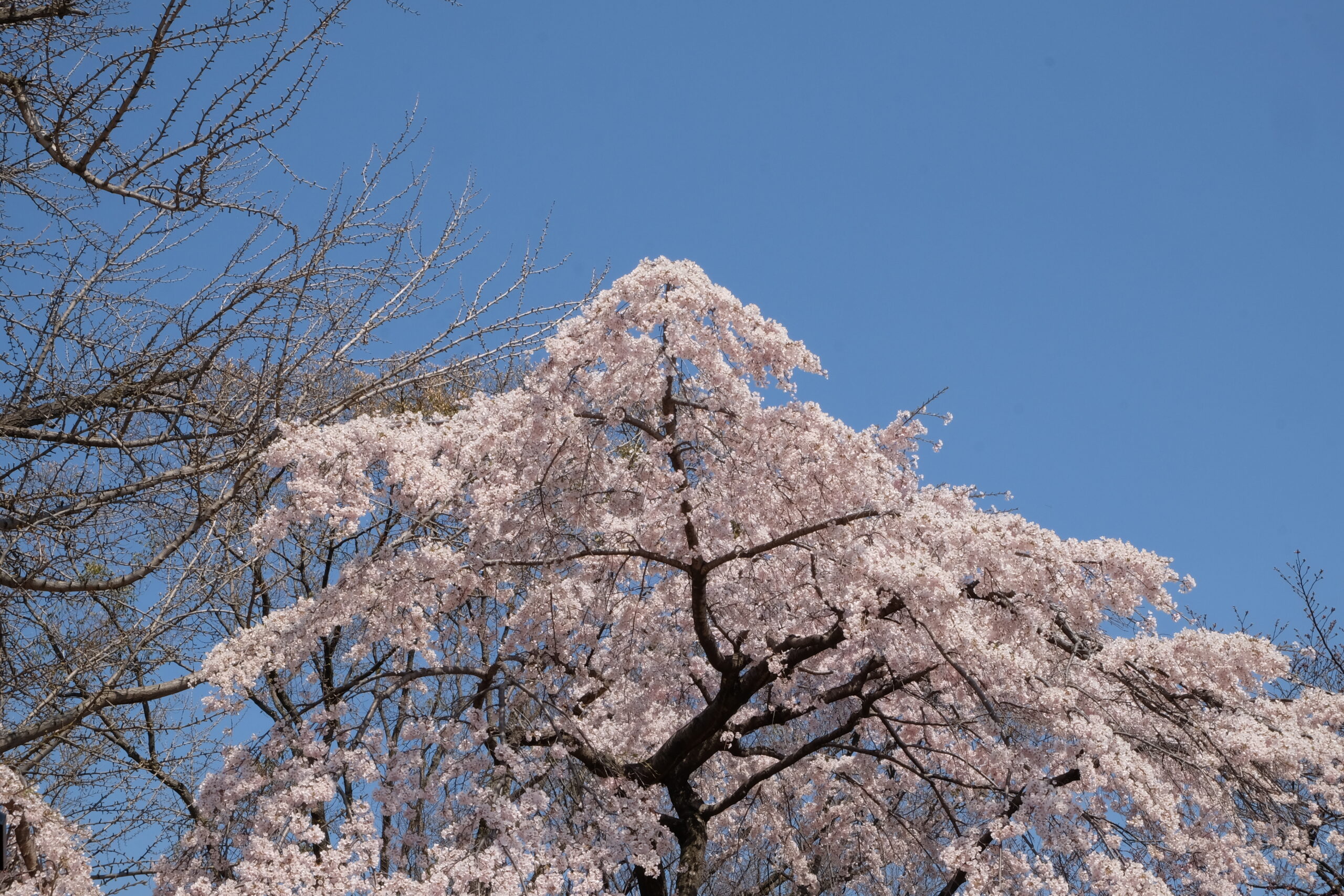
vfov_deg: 27.5
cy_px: 448
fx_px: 1829
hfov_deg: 40.3
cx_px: 672
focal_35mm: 49
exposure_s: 1/125
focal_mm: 32.9
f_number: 22
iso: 400
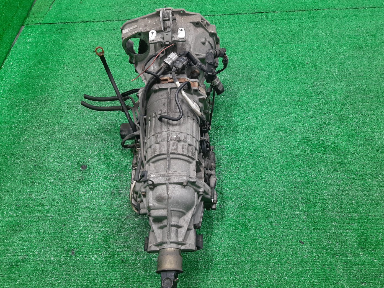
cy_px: 145
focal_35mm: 27
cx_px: 194
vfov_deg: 51.3
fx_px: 299
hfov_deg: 65.3
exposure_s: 1/50
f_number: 1.7
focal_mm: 3.93
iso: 117
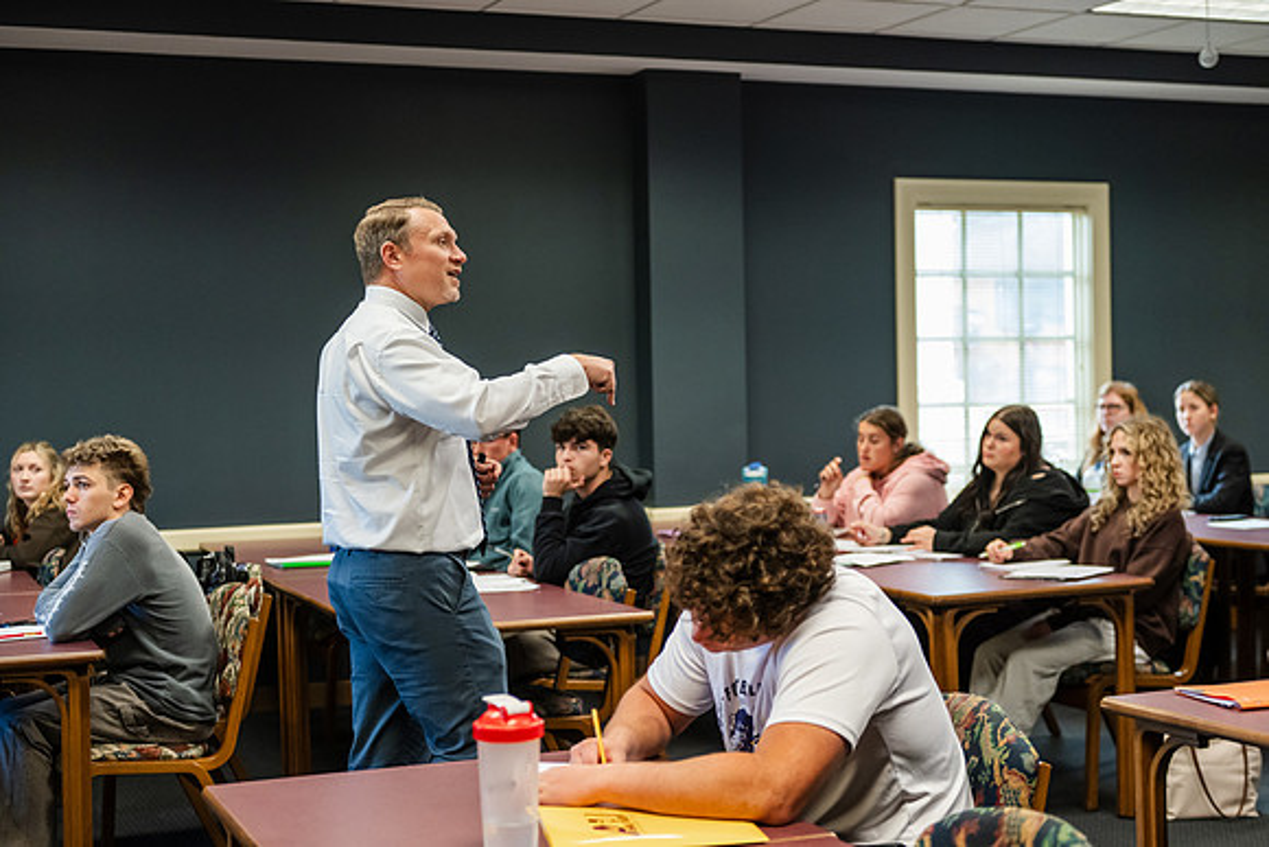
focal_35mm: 56
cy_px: 424
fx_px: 1974
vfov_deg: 24.2
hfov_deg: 35.6
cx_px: 634
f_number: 2.8
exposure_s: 1/200
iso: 2000
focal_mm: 56
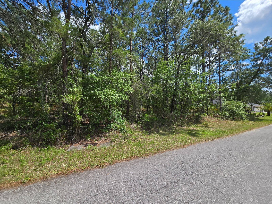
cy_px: 102
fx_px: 102
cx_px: 136
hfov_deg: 106.2
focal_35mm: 13
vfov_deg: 89.9
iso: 50
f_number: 2.2
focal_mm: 2.2
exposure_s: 1/1994
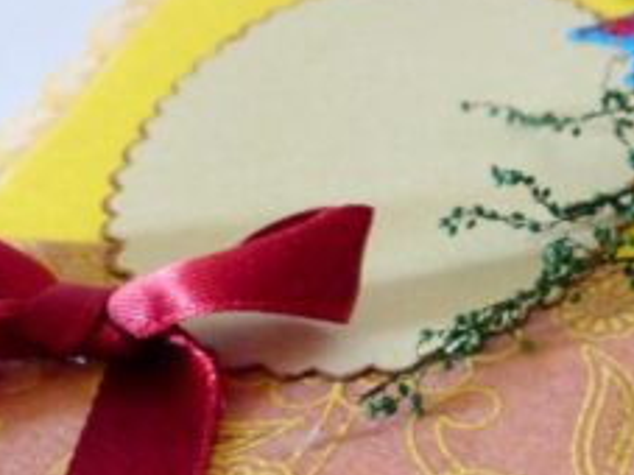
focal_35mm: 66
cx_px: 740
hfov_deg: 26.5
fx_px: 1208
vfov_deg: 22.2
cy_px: 210
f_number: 2.8
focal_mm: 4.5
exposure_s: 1/40
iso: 400
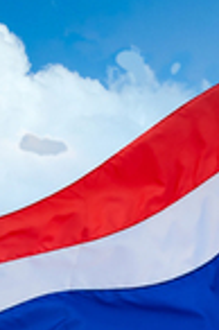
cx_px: 115
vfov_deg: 13.8
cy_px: 420
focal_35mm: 144
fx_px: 1317
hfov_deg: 9.5
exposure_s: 1/500
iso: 200
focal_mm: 23
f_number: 5.6
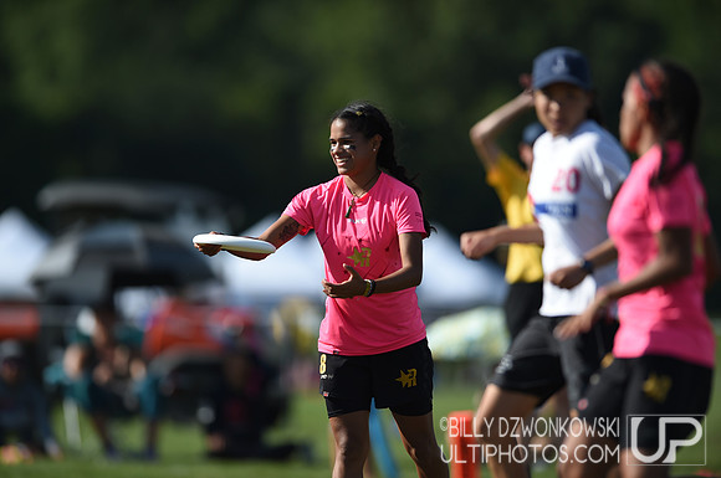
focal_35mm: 400
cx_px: 360
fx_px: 8000
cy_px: 239
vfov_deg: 3.4
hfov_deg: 5.2
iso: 100
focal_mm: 400
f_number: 3.5
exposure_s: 1/2000
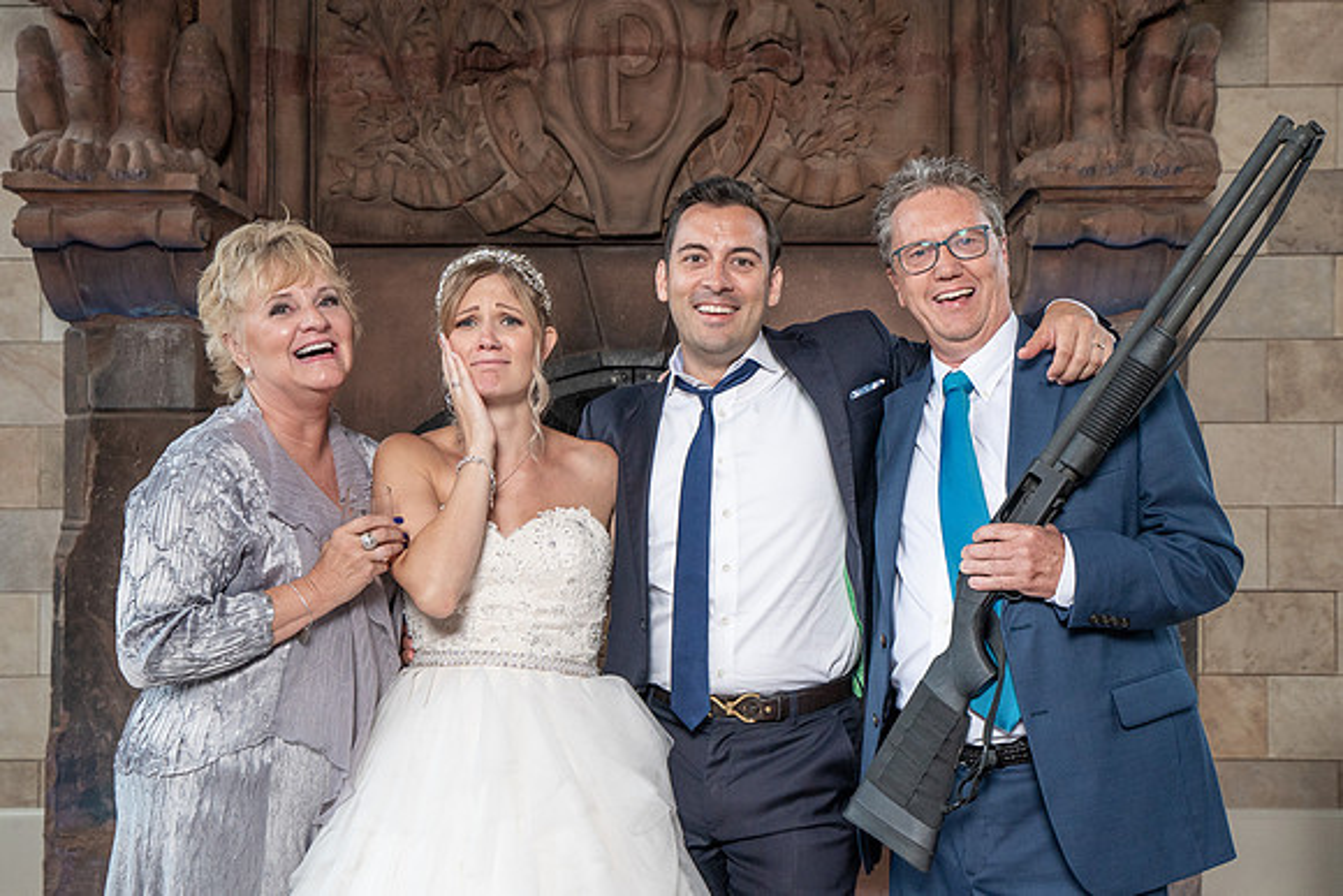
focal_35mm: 42
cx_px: 710
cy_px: 500
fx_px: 1569
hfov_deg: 46.3
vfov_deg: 31.8
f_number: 5.6
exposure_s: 1/100
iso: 1600
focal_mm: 35
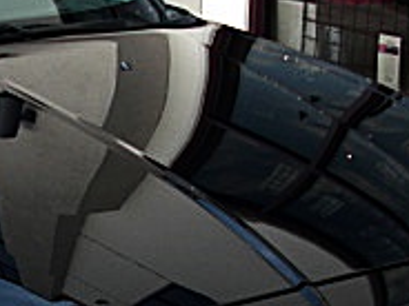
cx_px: -58
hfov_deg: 15.3
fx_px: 1477
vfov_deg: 11.7
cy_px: 306
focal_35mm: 125
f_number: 2.8
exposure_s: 1/100
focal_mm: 6.3
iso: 100
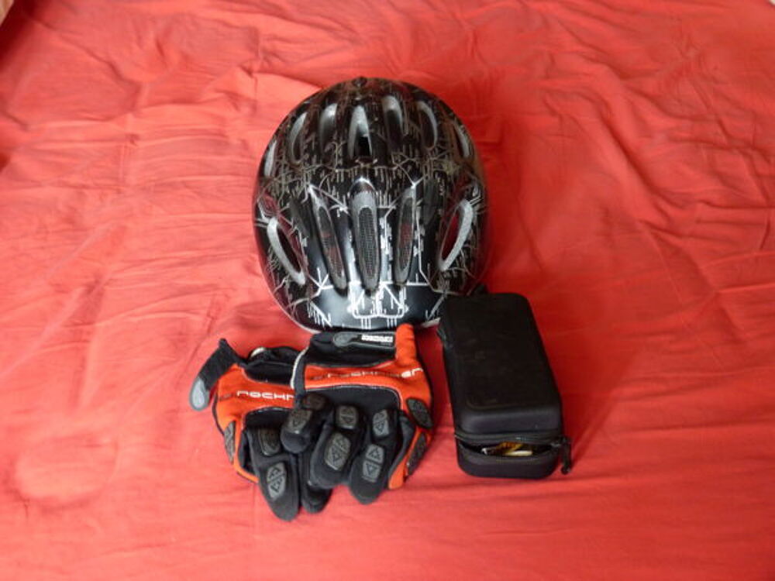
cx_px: 388
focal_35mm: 54
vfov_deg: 27.0
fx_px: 1209
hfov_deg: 35.5
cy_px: 290
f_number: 3.2
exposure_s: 1/6
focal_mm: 9.7
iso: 400
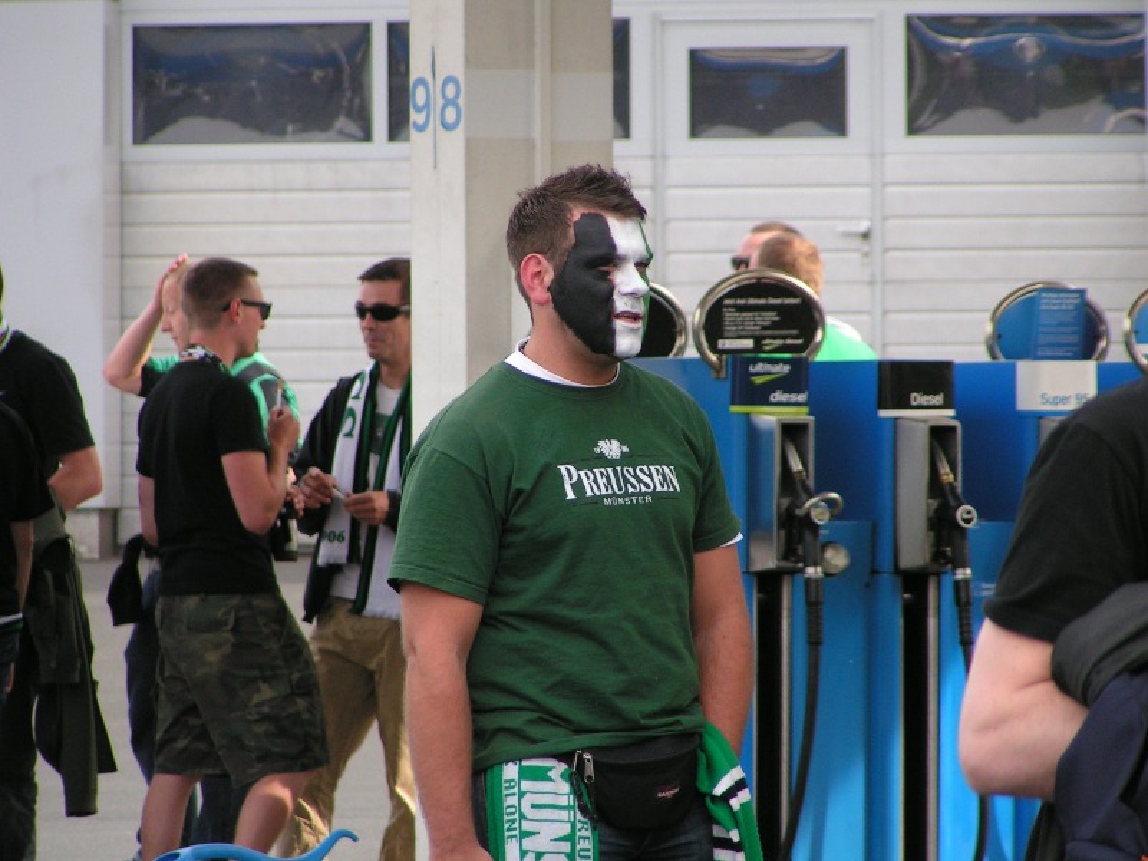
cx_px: 574
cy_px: 430
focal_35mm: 340
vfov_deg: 4.4
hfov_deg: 5.8
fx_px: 11276
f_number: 3.5
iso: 100
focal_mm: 52
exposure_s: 1/400
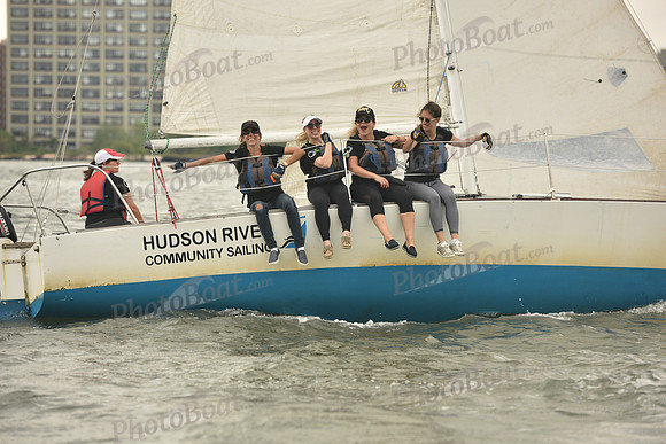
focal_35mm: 155
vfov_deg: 8.9
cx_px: 333
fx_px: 2868
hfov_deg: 13.2
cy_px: 222
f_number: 4.5
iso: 320
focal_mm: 155
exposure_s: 1/1600
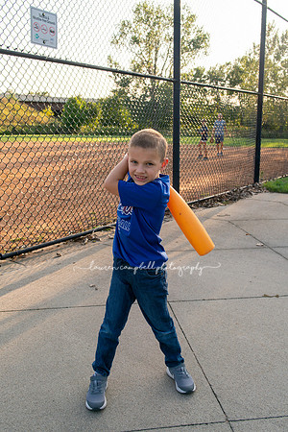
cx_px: 144
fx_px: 420
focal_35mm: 35
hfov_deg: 37.9
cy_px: 216
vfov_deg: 54.4
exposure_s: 1/250
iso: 400
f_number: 7.1
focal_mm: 35
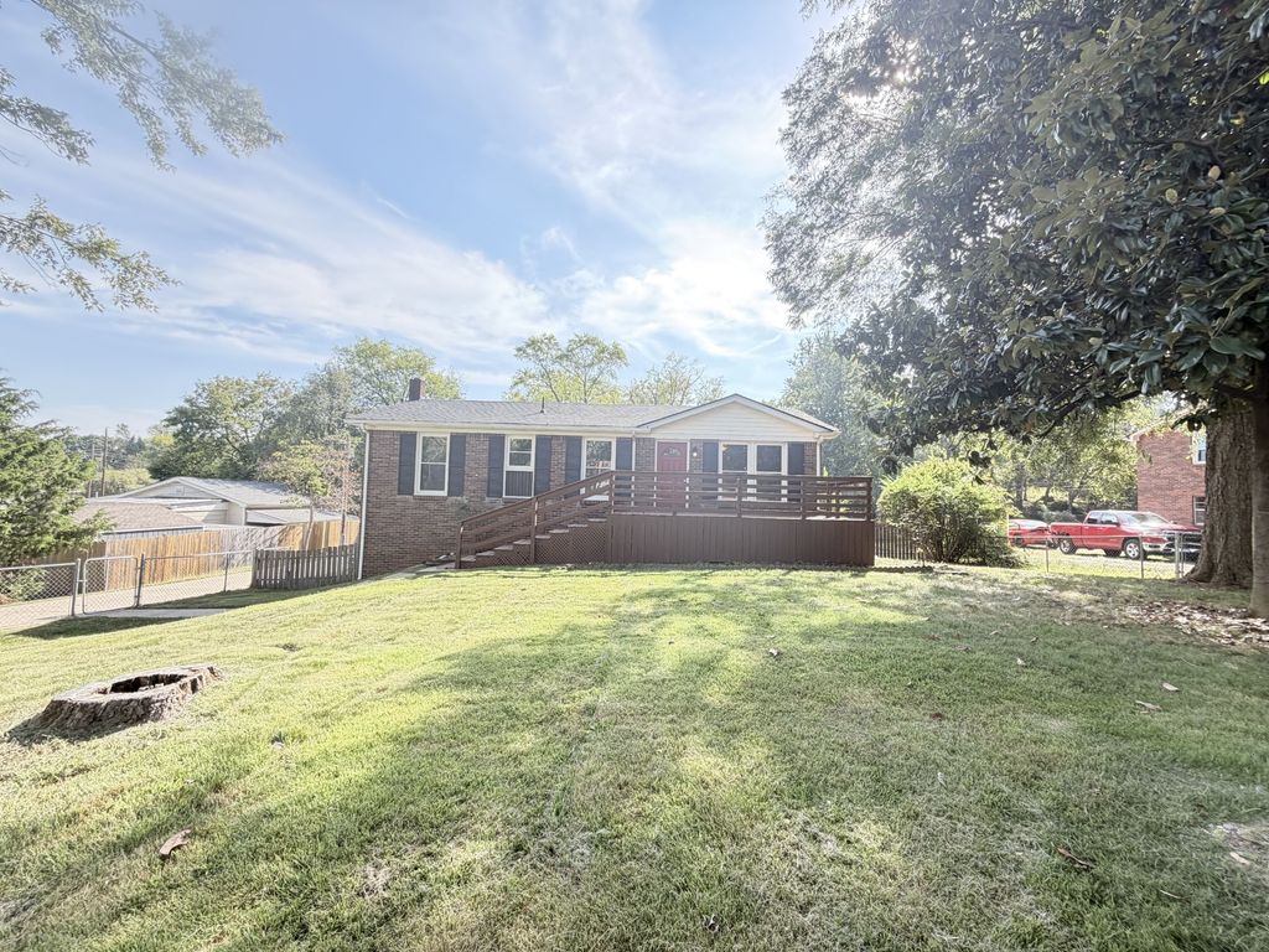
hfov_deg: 102.1
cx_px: 634
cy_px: 476
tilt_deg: +2.1
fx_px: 513
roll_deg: -1.3
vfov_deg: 85.7
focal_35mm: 14
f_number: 2.2
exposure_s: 1/168
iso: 50
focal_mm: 2.22
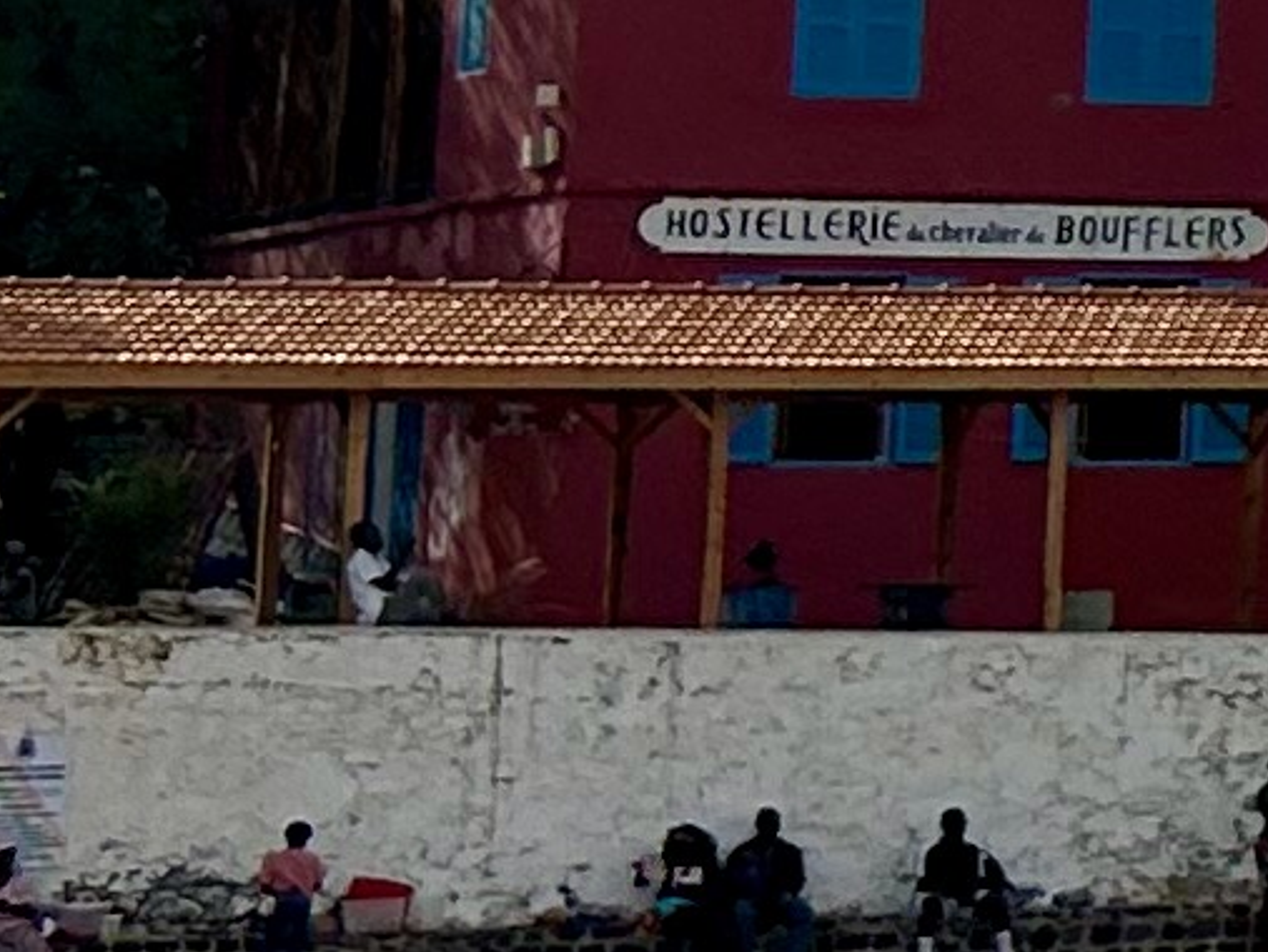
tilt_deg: +7.7
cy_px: -586
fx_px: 7586
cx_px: 4235
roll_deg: +1.3
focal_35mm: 207
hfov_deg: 7.8
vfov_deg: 7.0
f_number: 1.5
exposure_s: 1/12658
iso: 50
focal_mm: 5.7
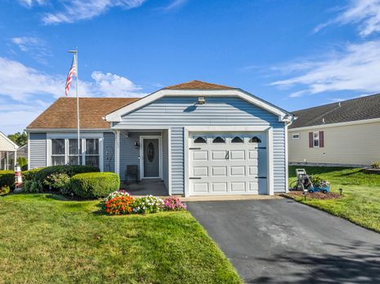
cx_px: 178
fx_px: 285
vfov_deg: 52.9
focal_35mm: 26
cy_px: 148
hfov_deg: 67.3
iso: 120
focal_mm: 12.29
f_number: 2.8
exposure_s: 1/240
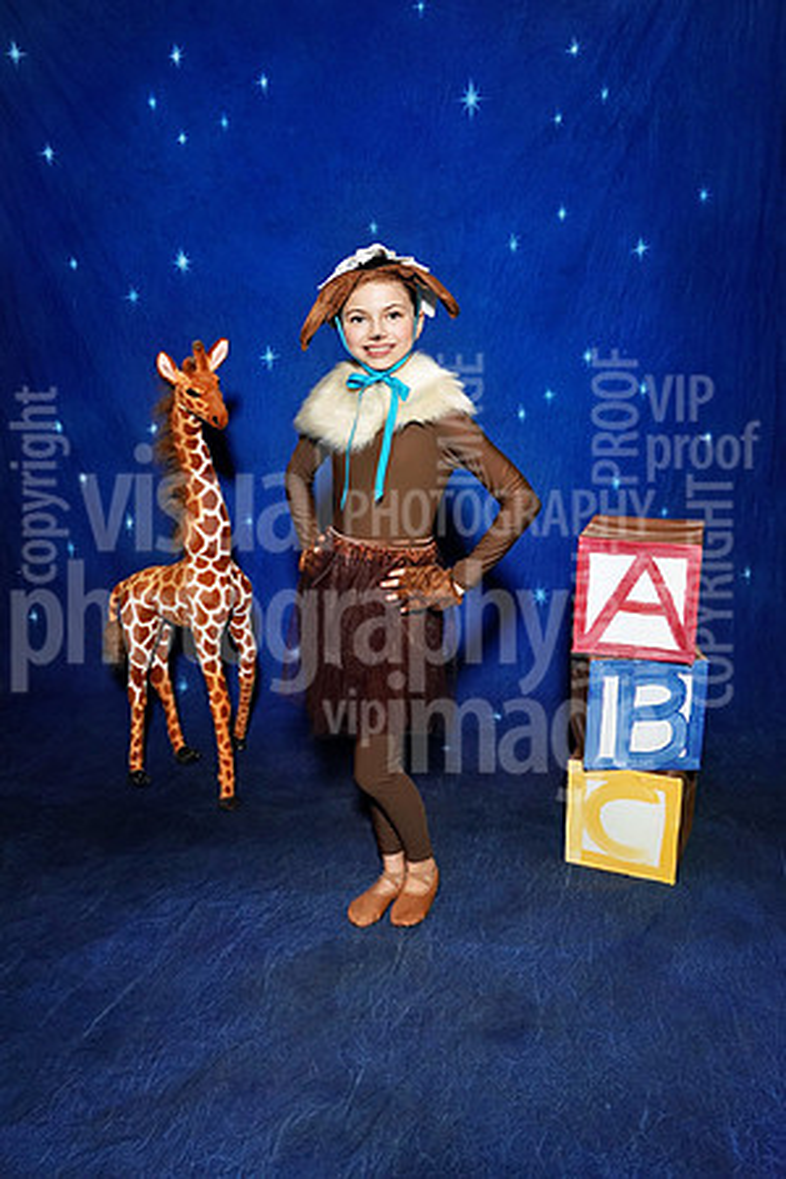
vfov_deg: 61.9
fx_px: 982
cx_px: 393
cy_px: 590
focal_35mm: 30
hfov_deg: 43.6
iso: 1000
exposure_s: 1/60
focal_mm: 20
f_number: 8
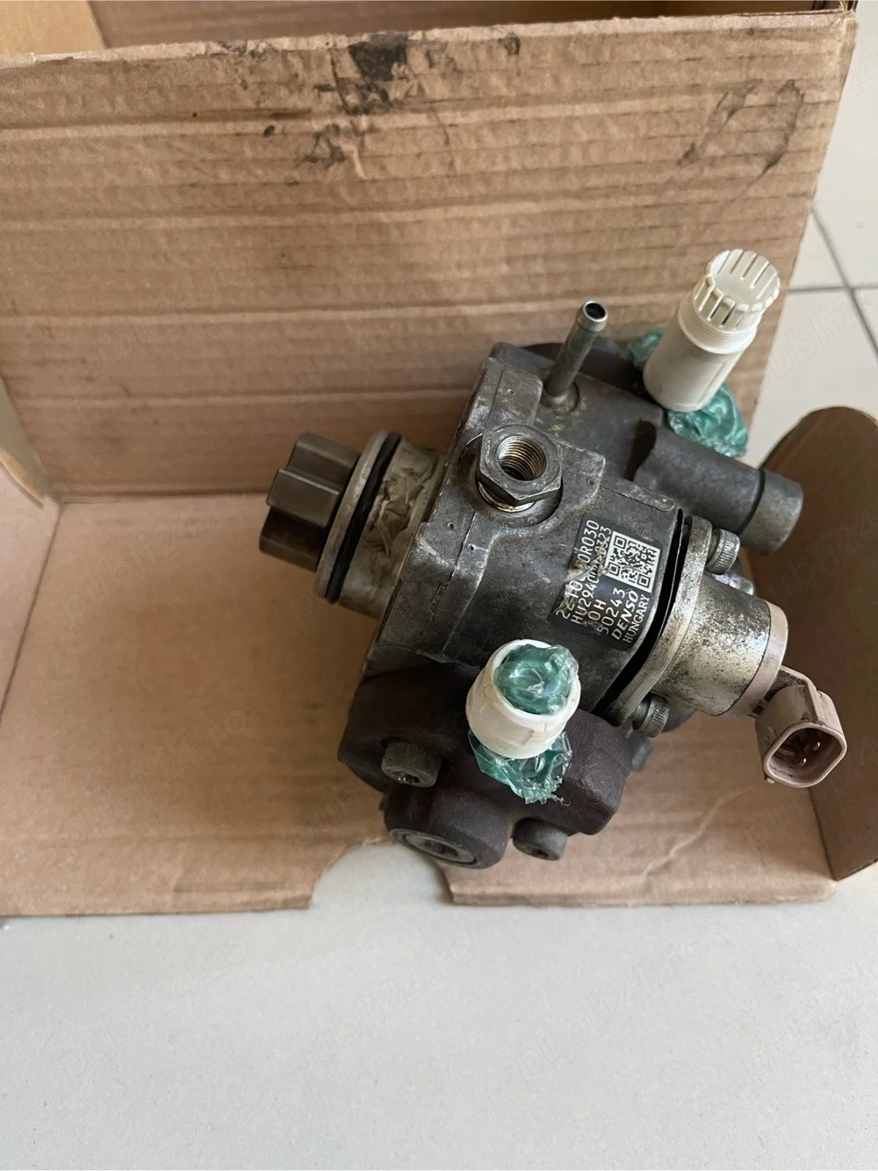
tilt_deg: -54.3
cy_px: 586
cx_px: 439
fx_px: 846
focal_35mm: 25
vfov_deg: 69.4
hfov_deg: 54.9
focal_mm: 5.1
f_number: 1.6
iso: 200
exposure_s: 1/60
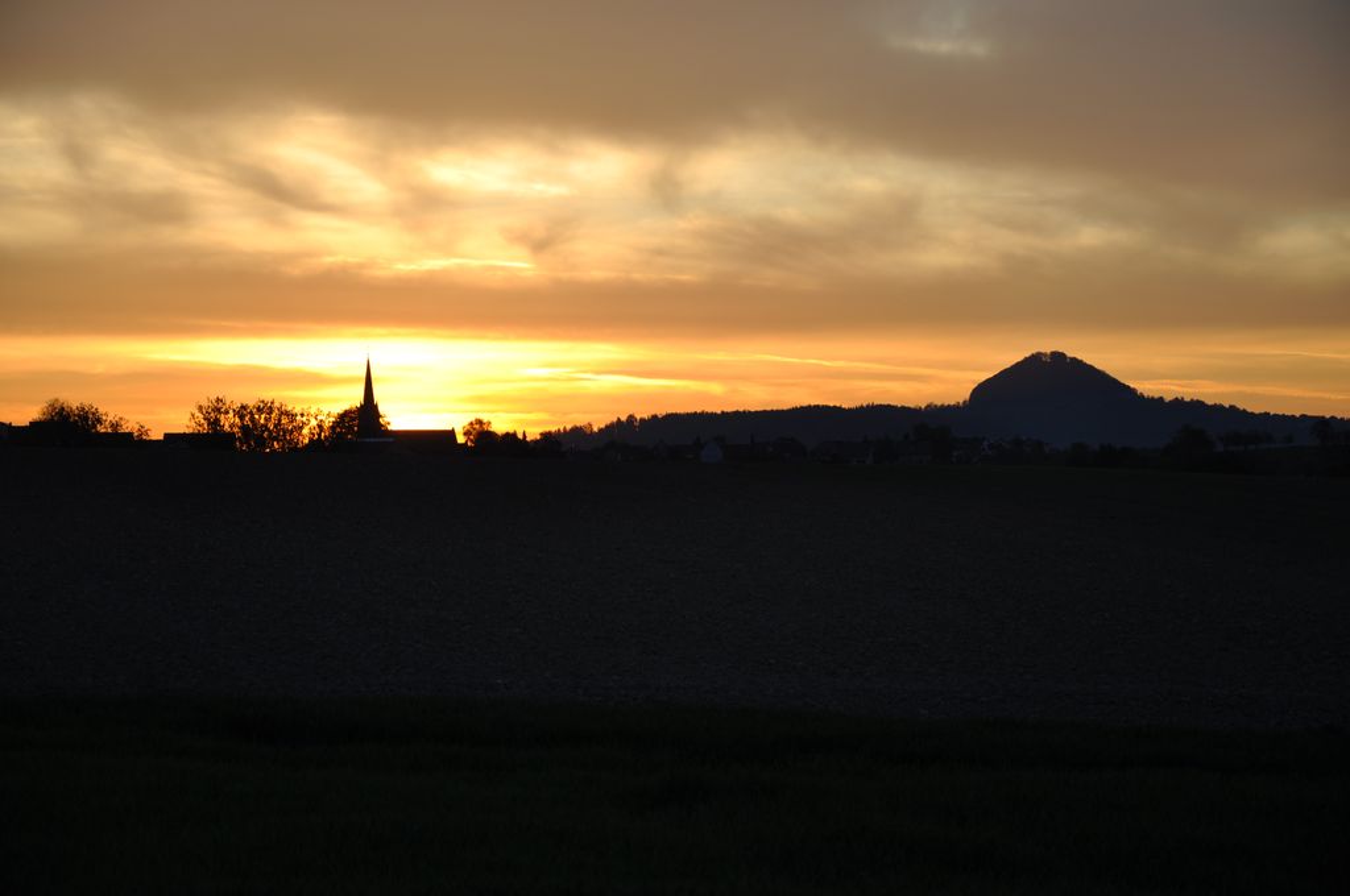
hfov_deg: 17.1
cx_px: 675
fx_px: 4494
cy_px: 448
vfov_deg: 11.4
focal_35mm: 120
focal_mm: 80
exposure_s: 1/100
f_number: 6.3
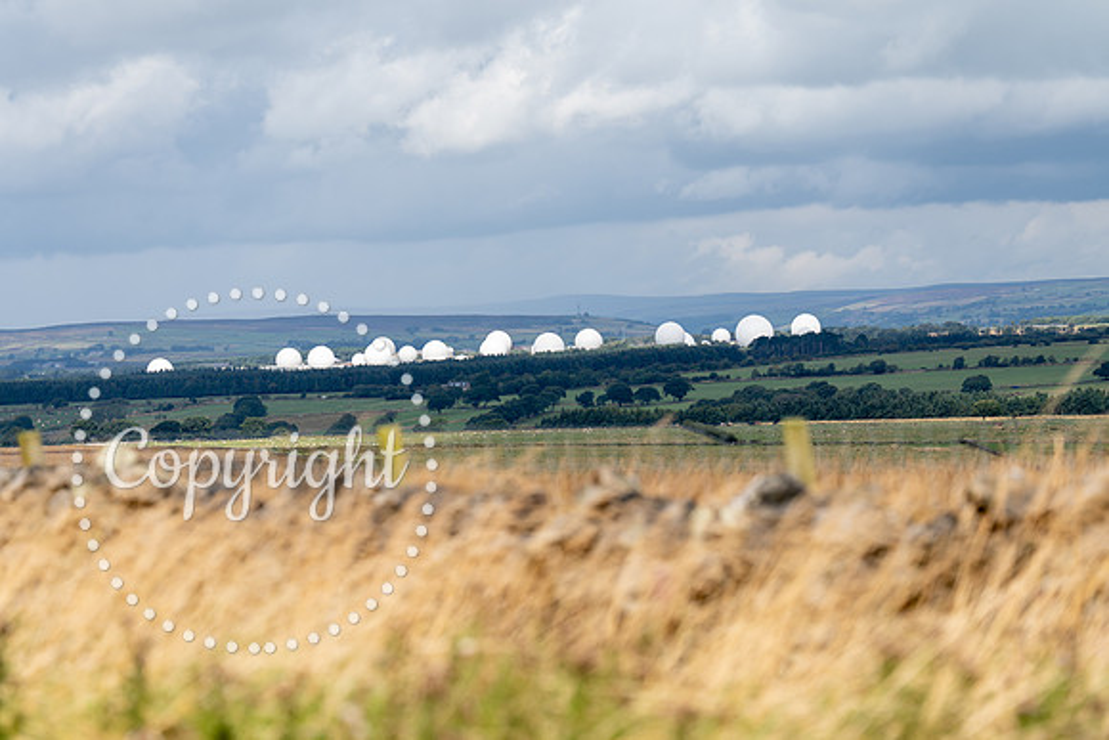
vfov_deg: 8.3
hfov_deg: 12.4
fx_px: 5084
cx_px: 554
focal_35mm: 165
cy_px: 370
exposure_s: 1/800
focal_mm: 165
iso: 100
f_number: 4
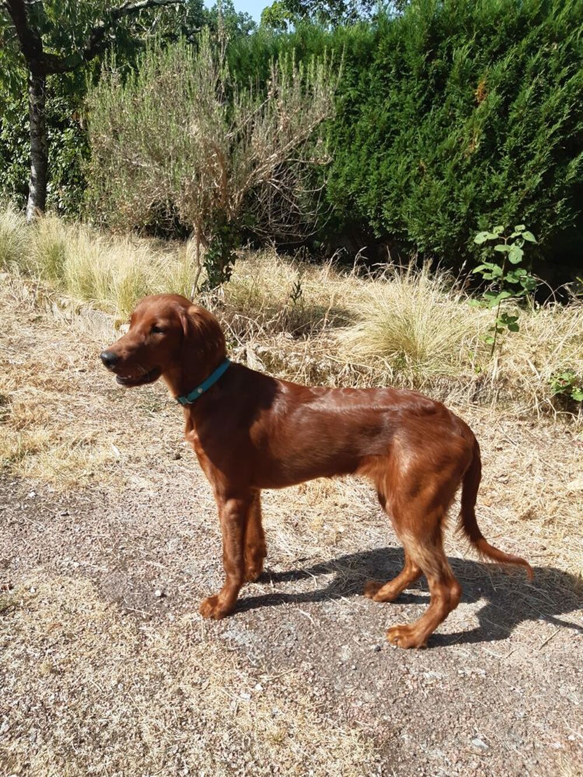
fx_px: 584
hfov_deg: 53.1
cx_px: 292
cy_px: 388
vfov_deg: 67.3
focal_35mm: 26
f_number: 1.7
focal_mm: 3.92
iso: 40
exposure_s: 1/927
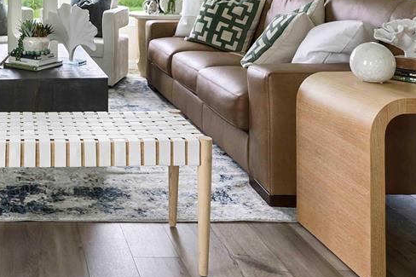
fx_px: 485
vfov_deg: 29.9
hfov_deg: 44.2
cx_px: 84
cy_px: 7
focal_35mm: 42
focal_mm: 20
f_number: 8
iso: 125
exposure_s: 1/6
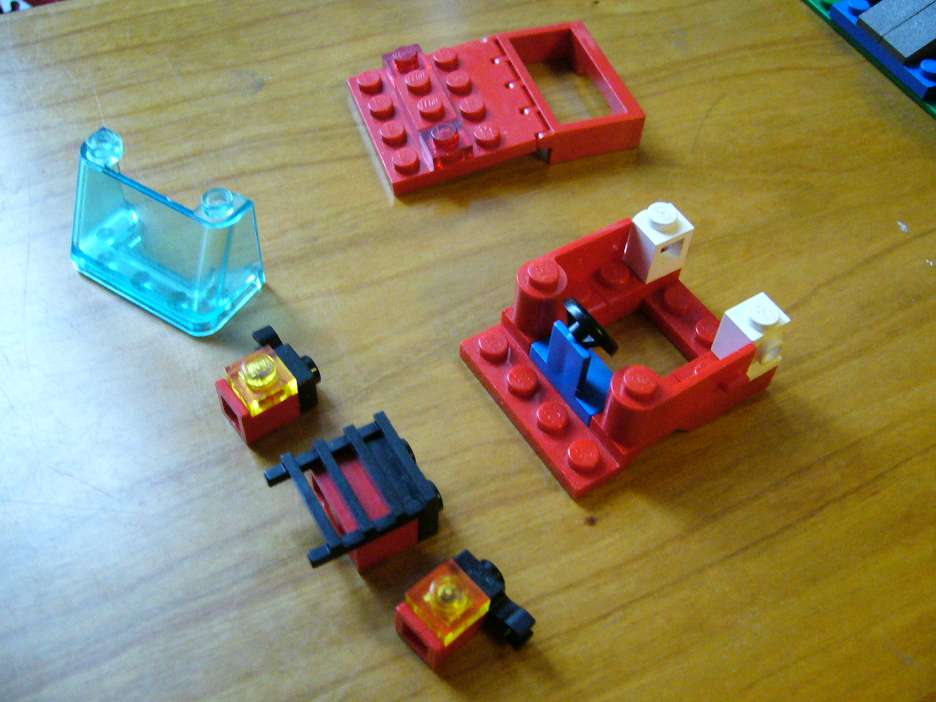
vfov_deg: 39.7
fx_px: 973
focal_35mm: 36
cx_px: 472
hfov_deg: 51.4
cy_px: 342
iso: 400
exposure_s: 1/40
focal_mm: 5.8
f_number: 2.8
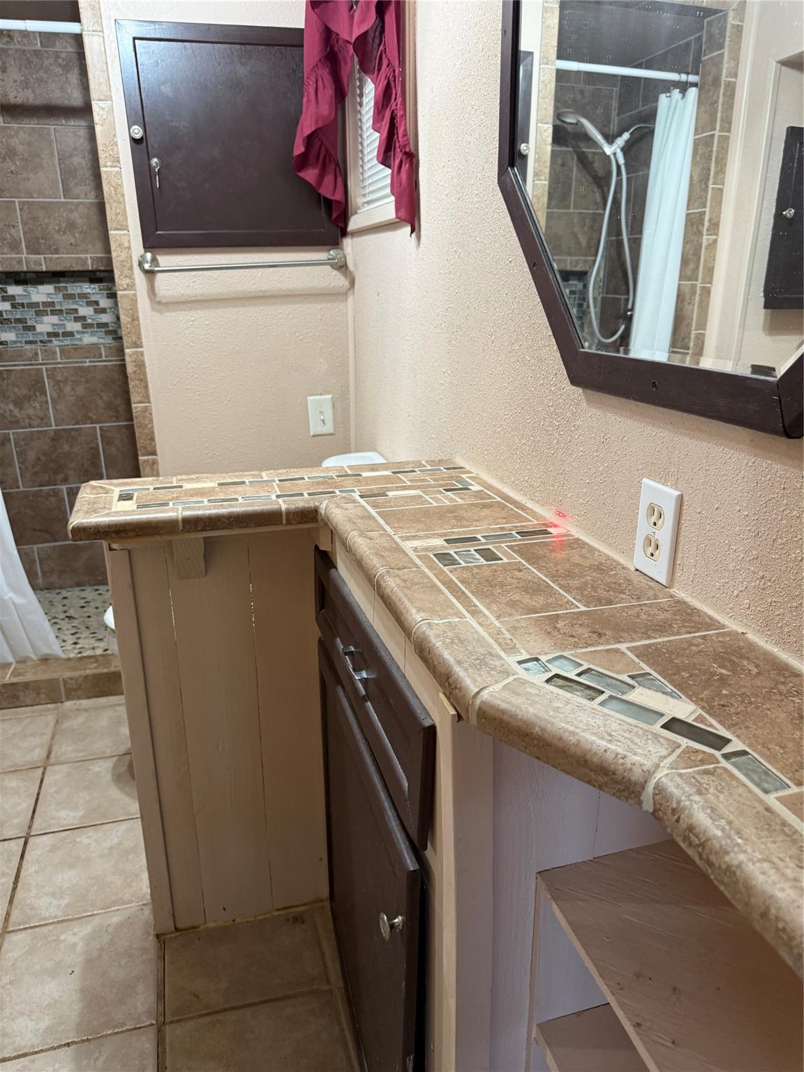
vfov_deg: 71.6
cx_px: 402
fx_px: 743
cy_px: 536
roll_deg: +1.3
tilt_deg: -15.5
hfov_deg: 56.8
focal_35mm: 24
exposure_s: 1/60
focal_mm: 6.76
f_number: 1.78
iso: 250
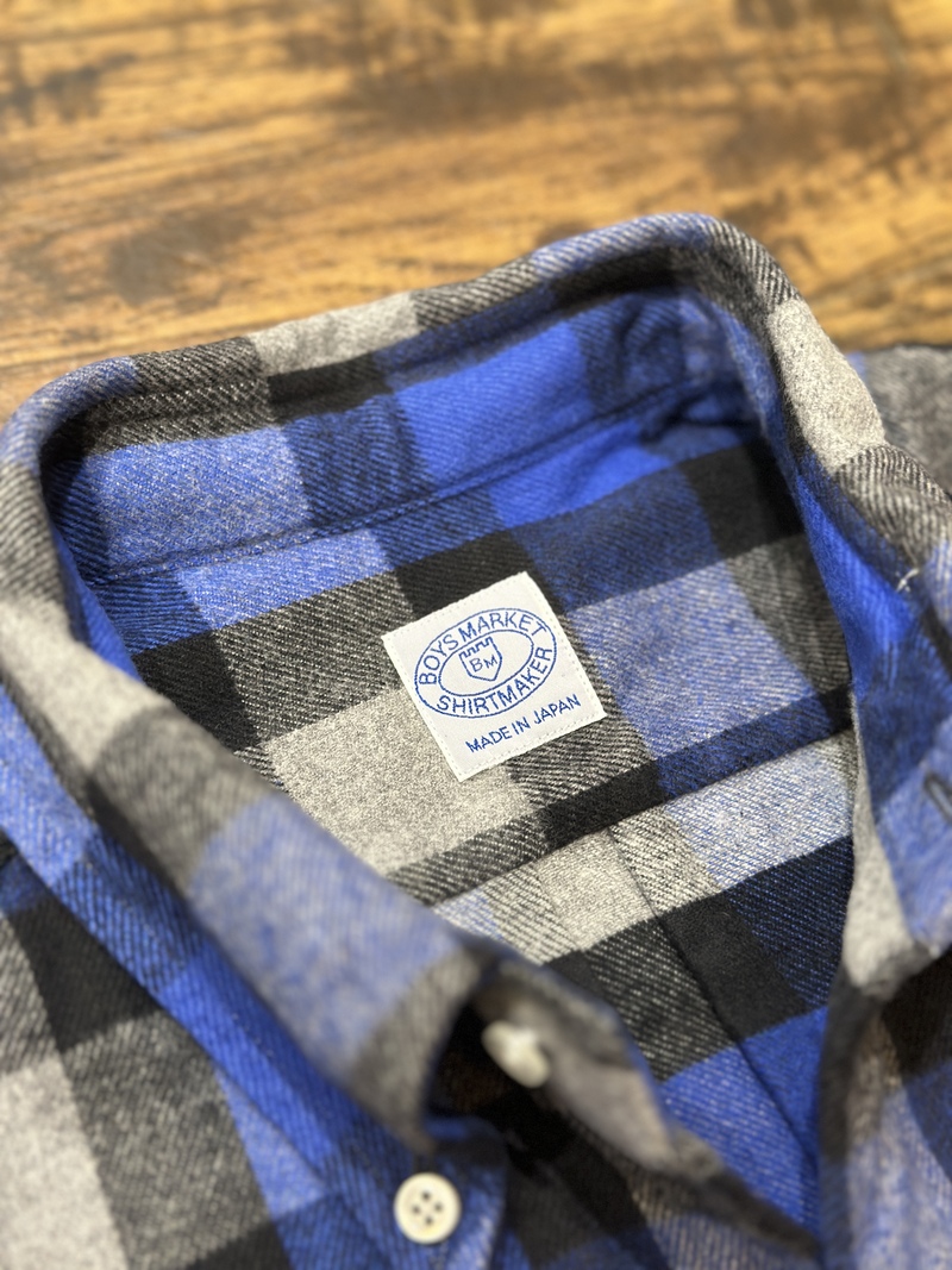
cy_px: 635
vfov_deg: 39.7
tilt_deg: -58.1
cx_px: 476
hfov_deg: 30.3
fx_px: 1760
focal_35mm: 48
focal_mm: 6.86
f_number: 1.78
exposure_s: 1/40
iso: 400
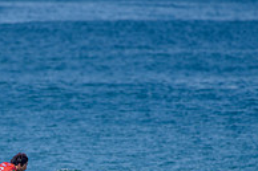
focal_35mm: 1499
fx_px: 10733
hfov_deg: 1.4
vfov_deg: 0.9
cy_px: 234
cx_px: -11
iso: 160
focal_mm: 500
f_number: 5.6
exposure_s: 1/2000
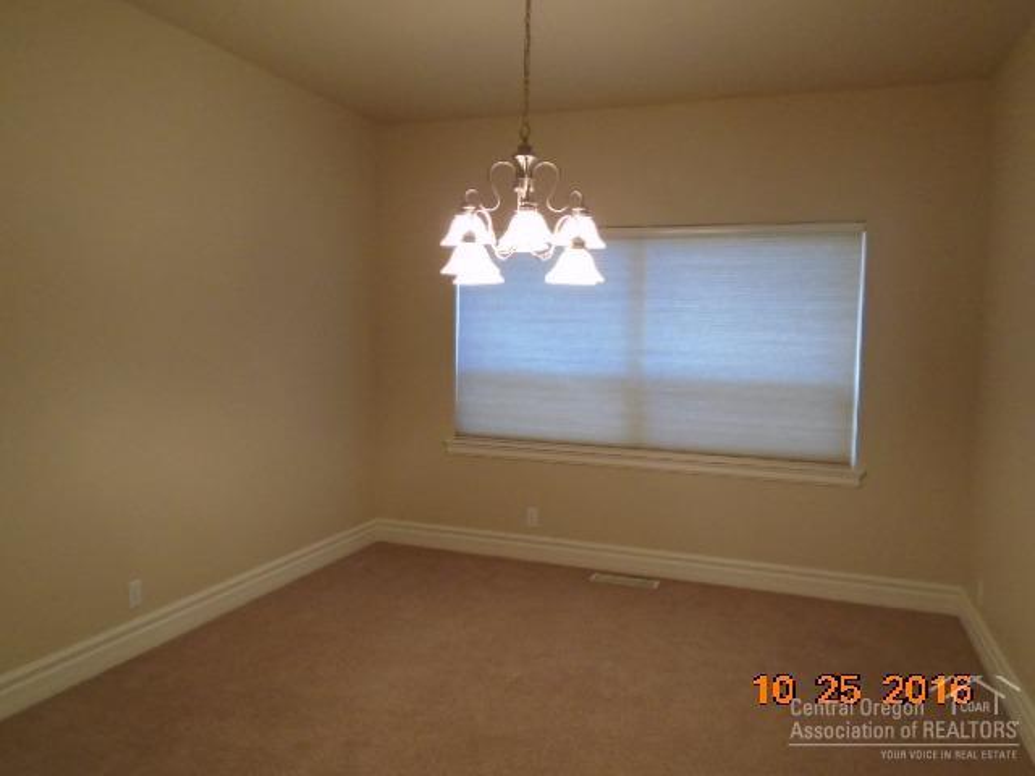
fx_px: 777
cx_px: 518
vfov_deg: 53.1
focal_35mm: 26
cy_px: 388
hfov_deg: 67.3
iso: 320
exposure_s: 1/40
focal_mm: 4.6
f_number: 3.2
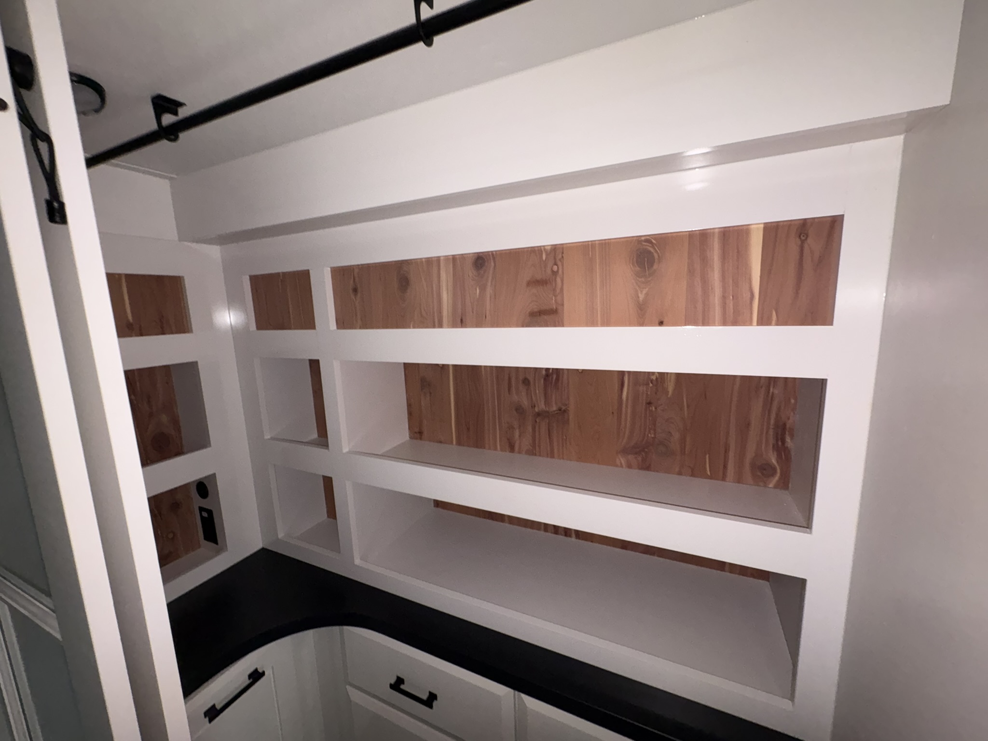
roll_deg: +2.9
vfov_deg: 85.7
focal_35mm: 14
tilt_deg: -10.0
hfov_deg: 102.1
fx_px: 400
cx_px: 494
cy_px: 370
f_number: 2.2
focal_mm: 2.22
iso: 80
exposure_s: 1/40
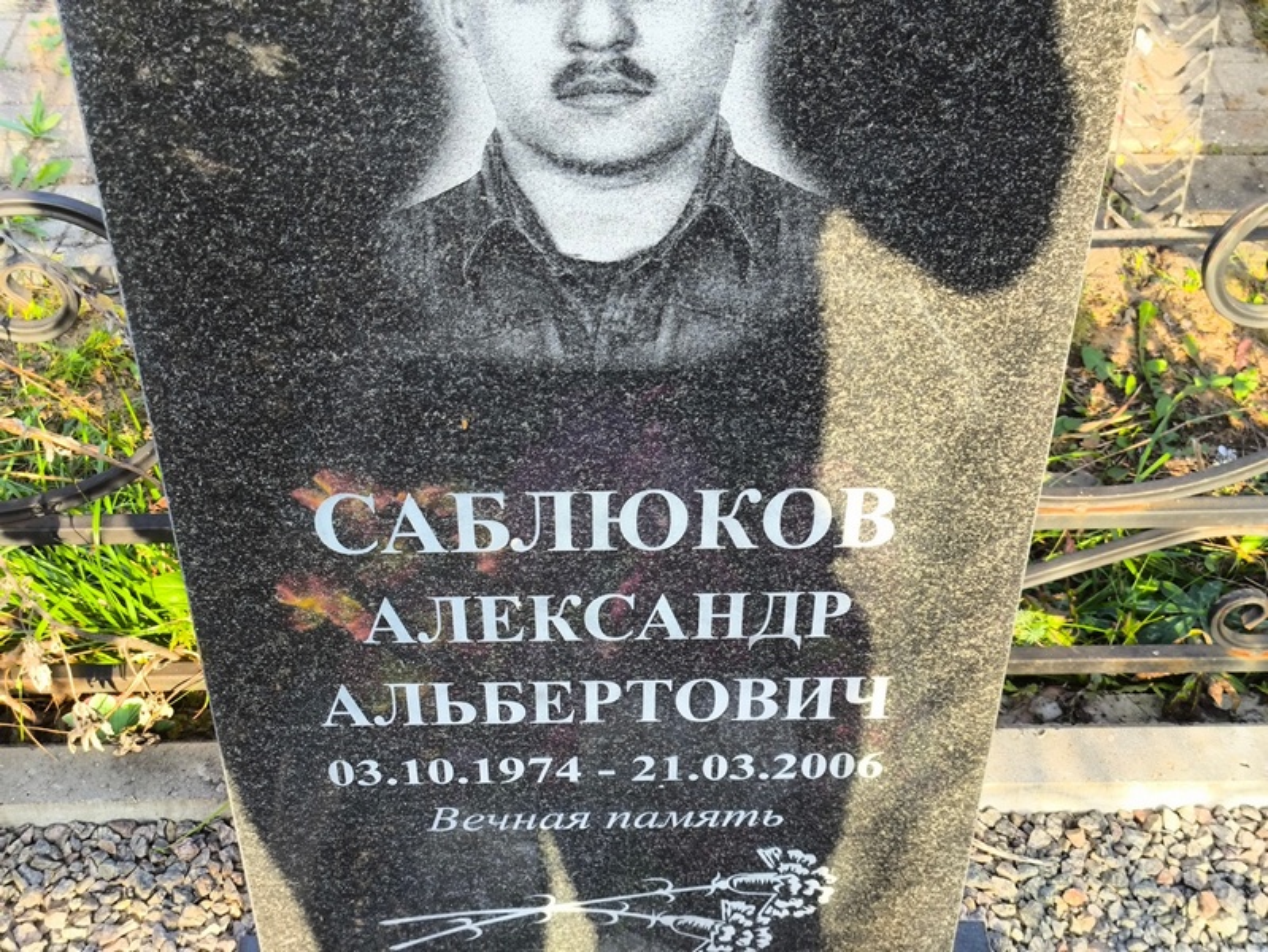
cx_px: 634
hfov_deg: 38.2
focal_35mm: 50
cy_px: 476
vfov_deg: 29.1
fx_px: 1832
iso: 50
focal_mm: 4.71
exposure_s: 1/152
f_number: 1.7
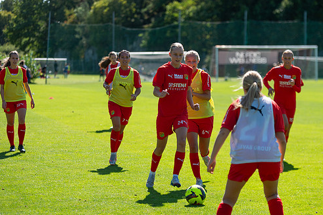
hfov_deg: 14.2
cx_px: 189
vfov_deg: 9.5
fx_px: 1291
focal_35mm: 144
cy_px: 103
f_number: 3.2
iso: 180
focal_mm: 122
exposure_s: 1/2500
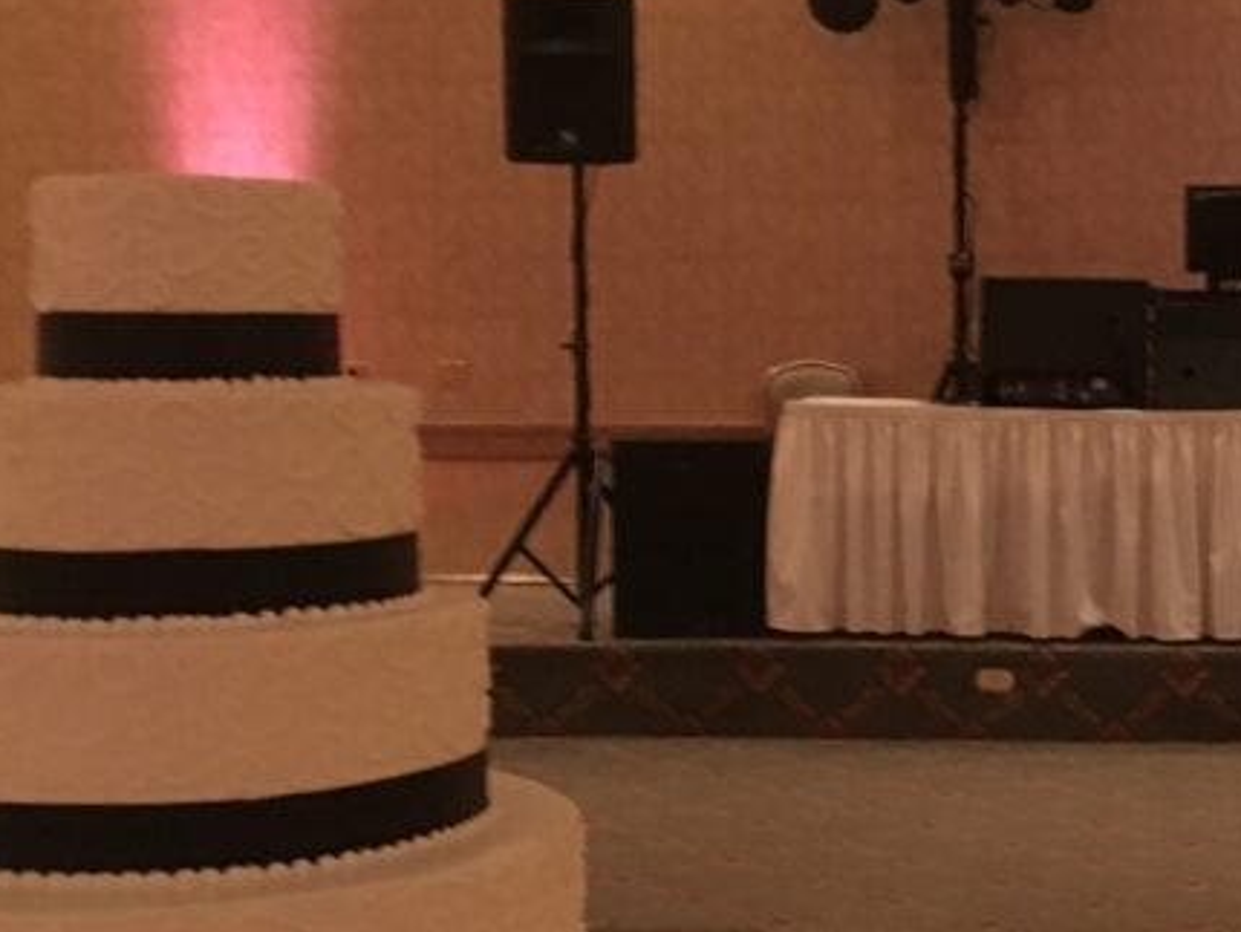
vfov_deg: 21.3
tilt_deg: -3.3
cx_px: 1120
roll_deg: +0.0
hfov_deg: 27.1
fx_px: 2475
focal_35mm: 69
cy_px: 473
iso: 500
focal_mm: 4.15
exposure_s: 1/15
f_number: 2.2
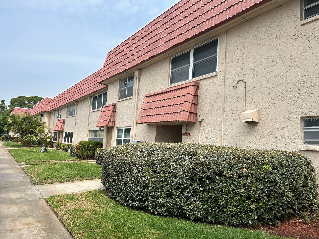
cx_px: 160
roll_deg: -3.7
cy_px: 120
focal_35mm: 26
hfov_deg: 67.3
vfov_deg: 53.1
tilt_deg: +5.5
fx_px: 240
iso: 50
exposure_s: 1/3571
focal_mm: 5.7
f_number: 1.5
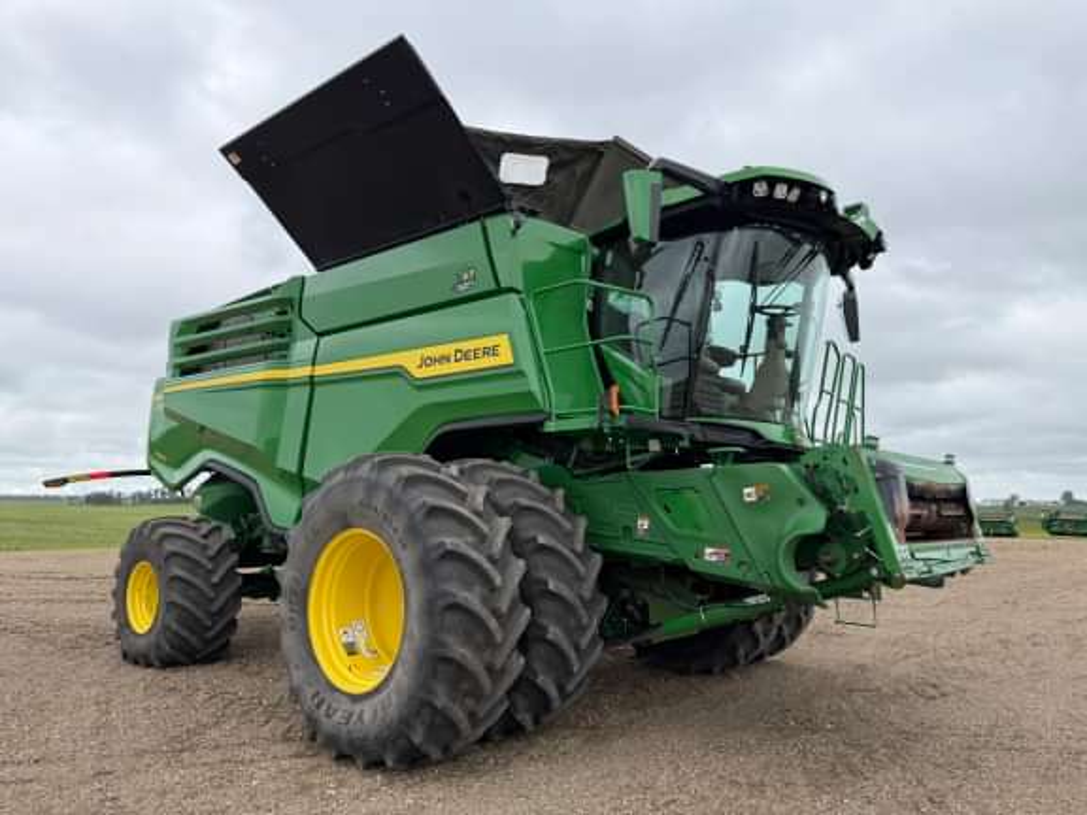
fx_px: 754
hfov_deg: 71.6
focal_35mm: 24
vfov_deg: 56.8
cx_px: 544
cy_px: 408
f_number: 1.78
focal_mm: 6.76
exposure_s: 1/1018
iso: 80
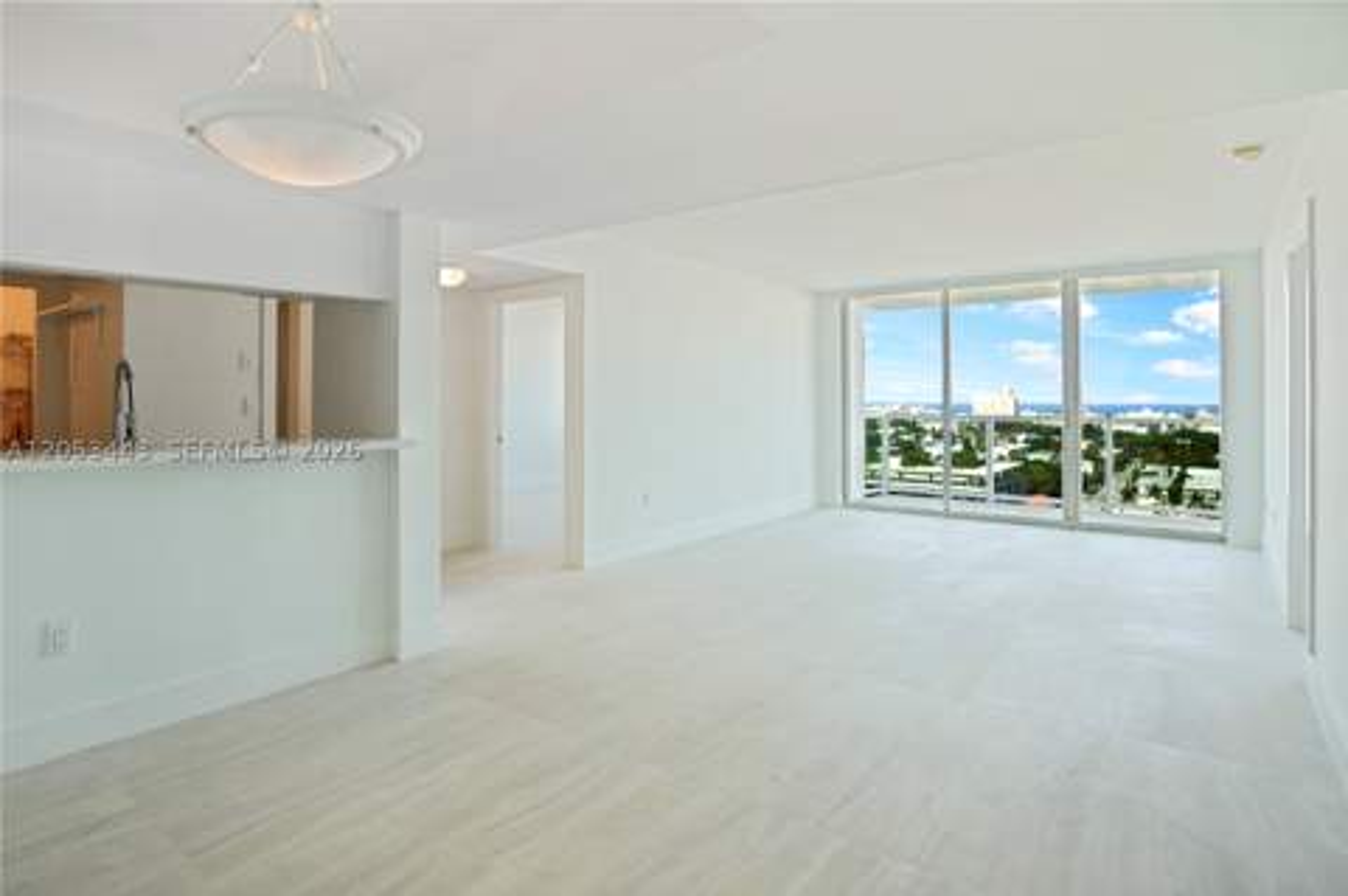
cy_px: 448
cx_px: 674
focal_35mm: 17
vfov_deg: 70.3
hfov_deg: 93.3
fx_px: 636
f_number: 2.8
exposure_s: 1/4000
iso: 100
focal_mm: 17
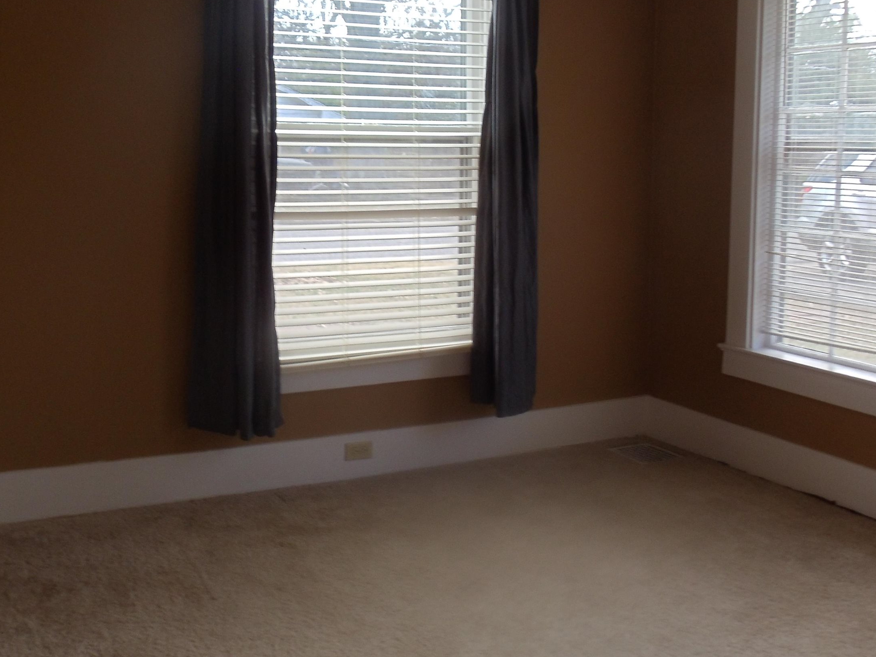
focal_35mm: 62
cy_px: 277
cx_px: 474
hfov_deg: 31.2
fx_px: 1569
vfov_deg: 23.6
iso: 80
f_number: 3.5
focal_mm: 6
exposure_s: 1/40
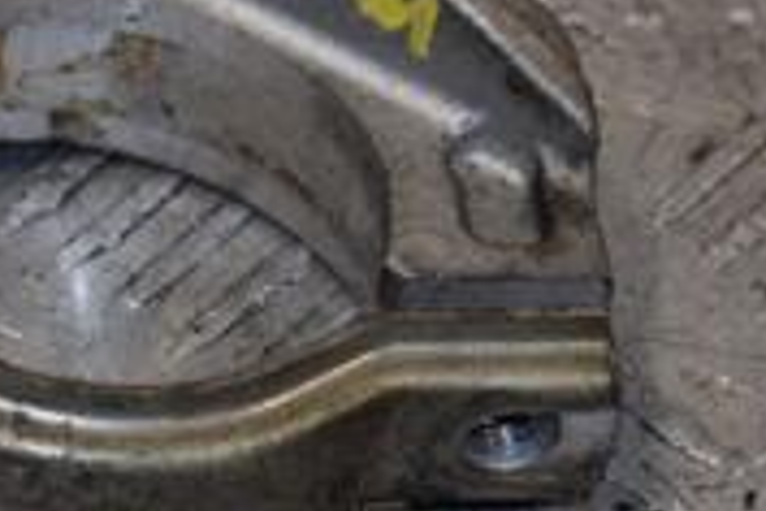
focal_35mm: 407
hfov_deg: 5.0
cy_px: 65
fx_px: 8659
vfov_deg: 3.4
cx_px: -134
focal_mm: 80
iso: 800
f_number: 5.6
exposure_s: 1/200
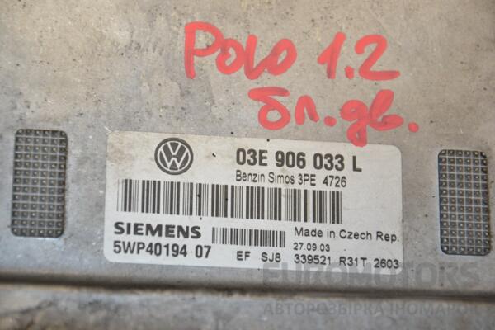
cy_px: 165
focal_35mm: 138
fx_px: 1897
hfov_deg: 14.9
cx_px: 248
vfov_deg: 9.9
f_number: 5.6
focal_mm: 92
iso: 800
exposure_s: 1/200
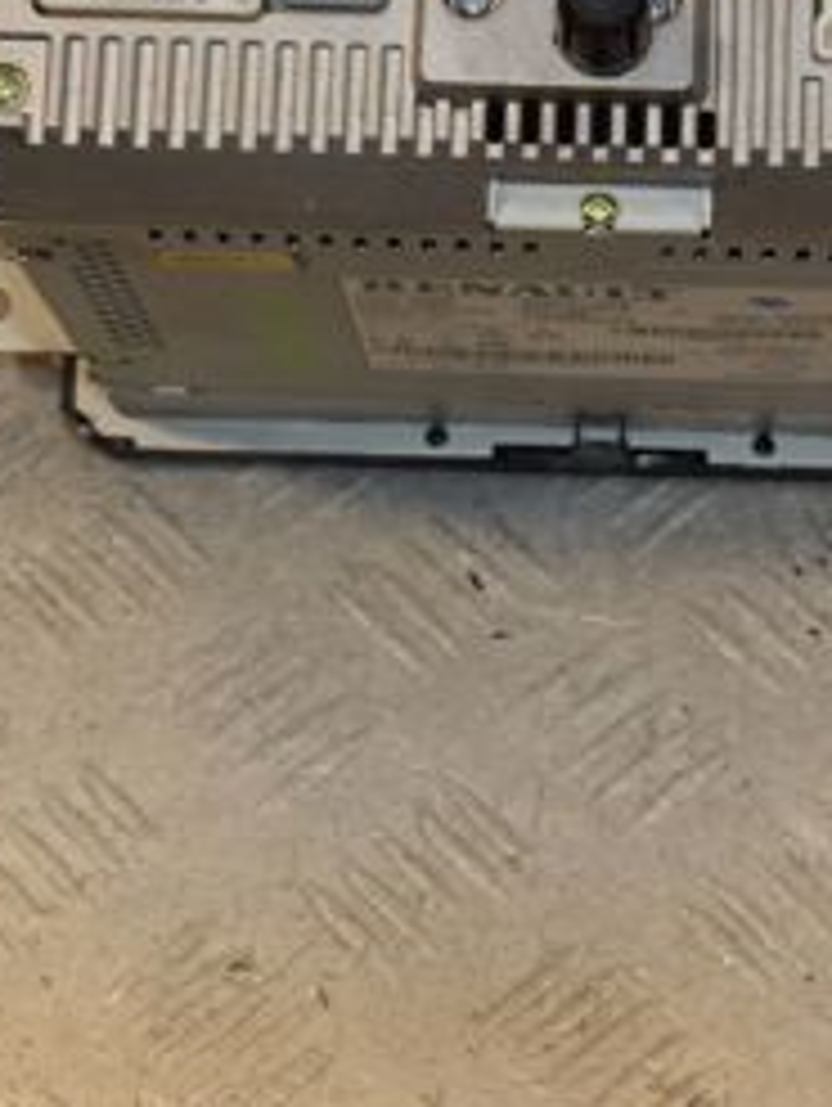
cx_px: 724
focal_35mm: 120
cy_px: 176
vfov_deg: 16.2
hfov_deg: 12.3
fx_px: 3839
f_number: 7.1
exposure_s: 1/200
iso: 800
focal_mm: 32
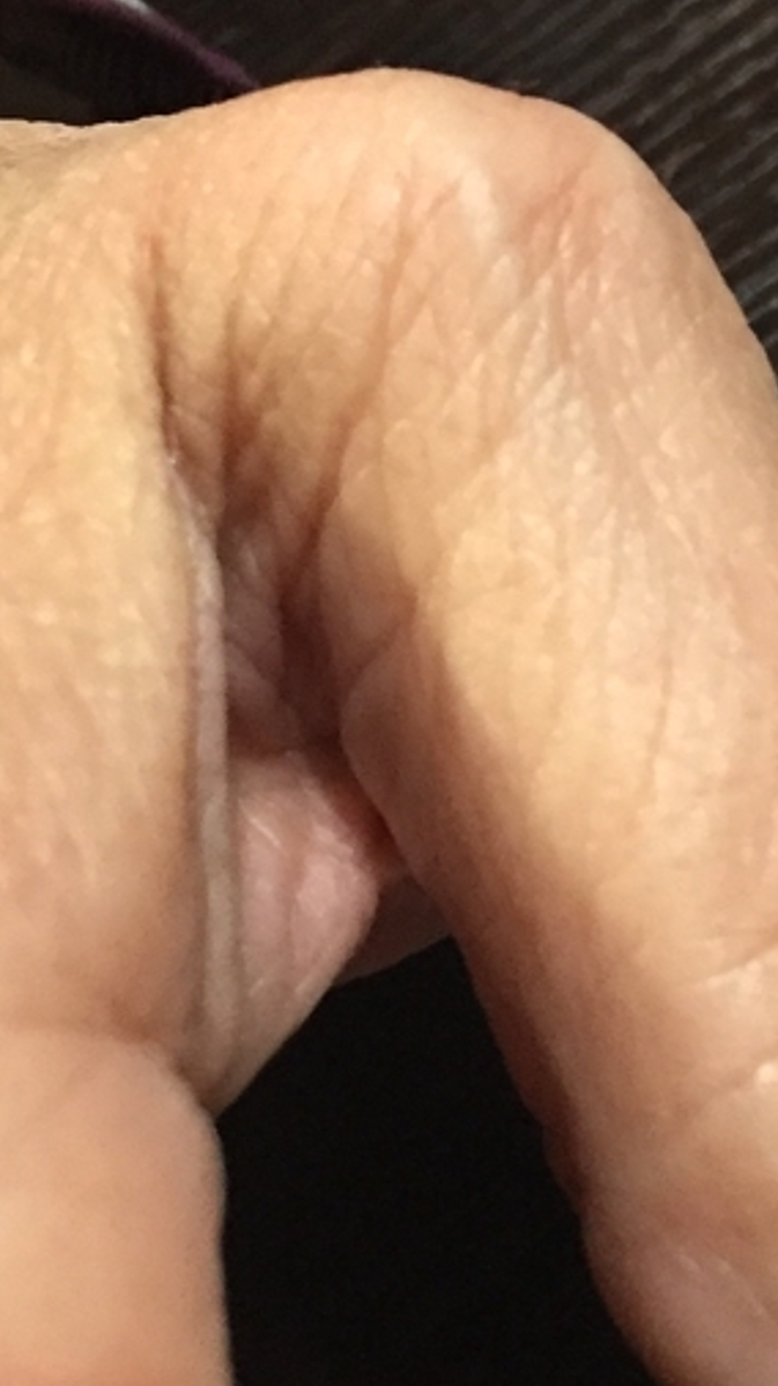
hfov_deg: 15.7
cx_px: 844
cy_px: 698
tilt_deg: -51.8
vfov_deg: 28.2
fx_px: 2755
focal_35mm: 75
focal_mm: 4.15
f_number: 2.2
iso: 250
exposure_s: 1/30
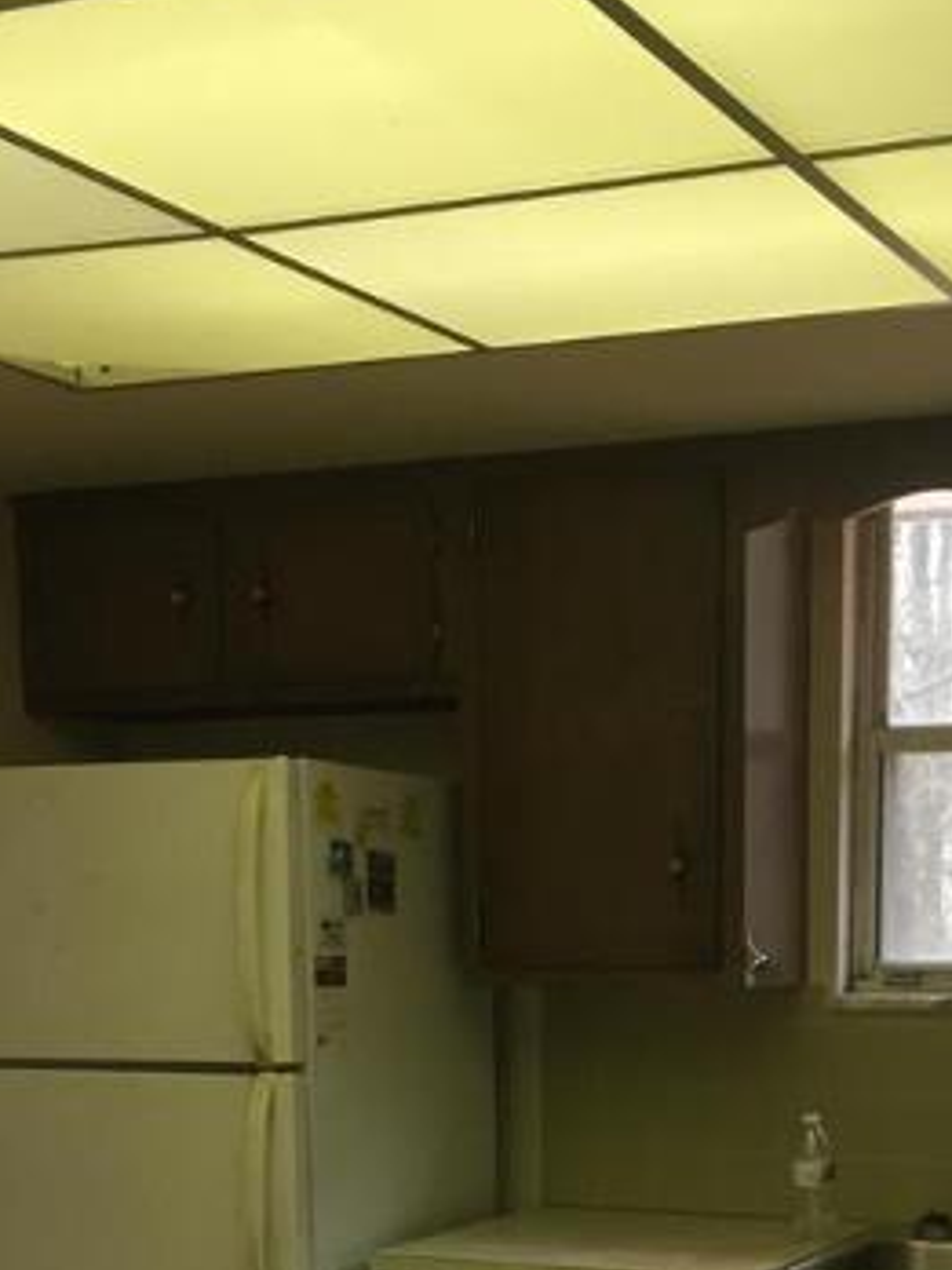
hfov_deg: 22.9
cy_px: 1237
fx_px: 2347
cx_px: 580
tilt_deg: -8.4
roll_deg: -0.3
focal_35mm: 64
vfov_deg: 28.6
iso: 40
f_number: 2.2
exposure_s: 1/30
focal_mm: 4.15
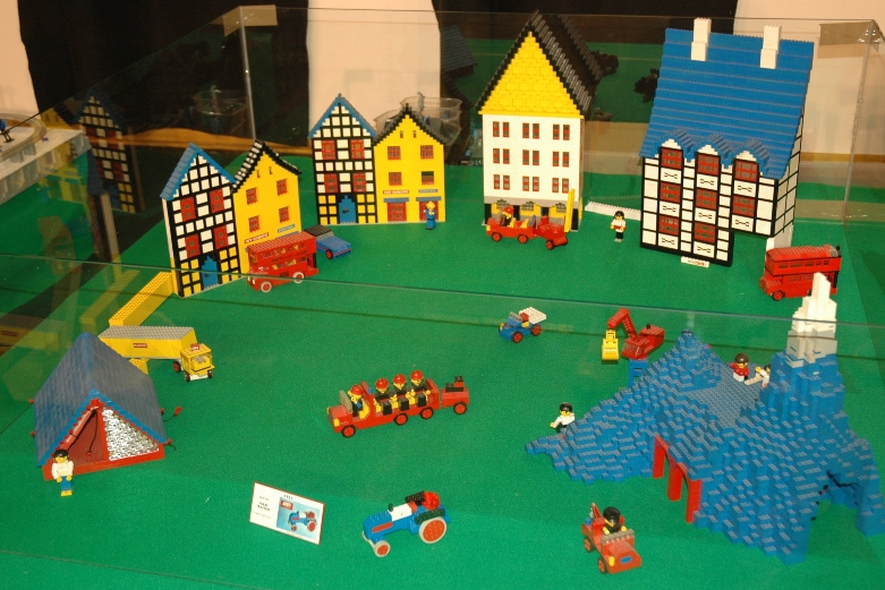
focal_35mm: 45
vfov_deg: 30.2
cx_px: 445
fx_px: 1094
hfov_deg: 44.0
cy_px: 300
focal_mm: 29
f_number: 4
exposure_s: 1/60
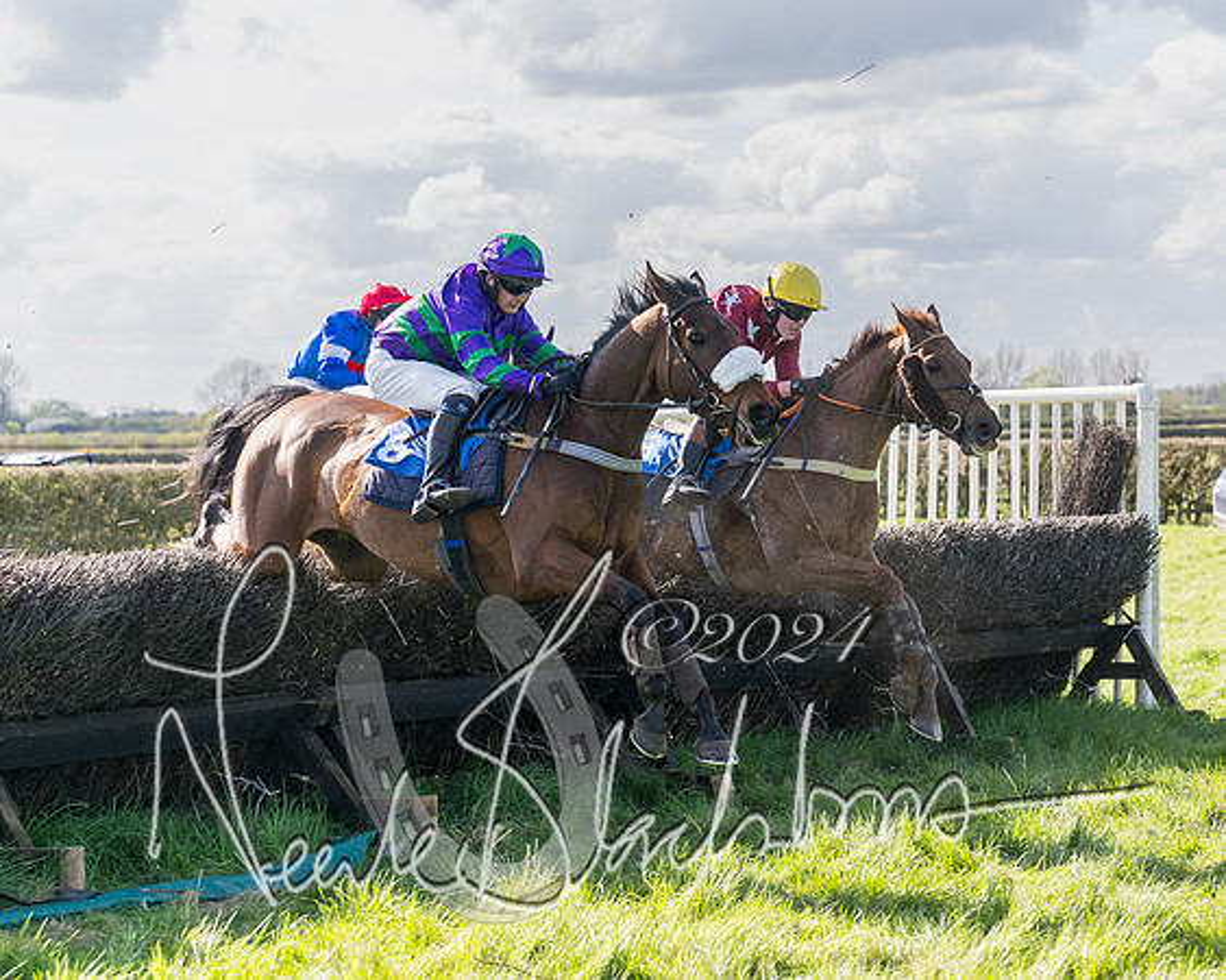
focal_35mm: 92
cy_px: 435
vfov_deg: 16.7
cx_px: 730
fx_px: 3340
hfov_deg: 20.8
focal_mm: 70
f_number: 4
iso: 400
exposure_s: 1/2000
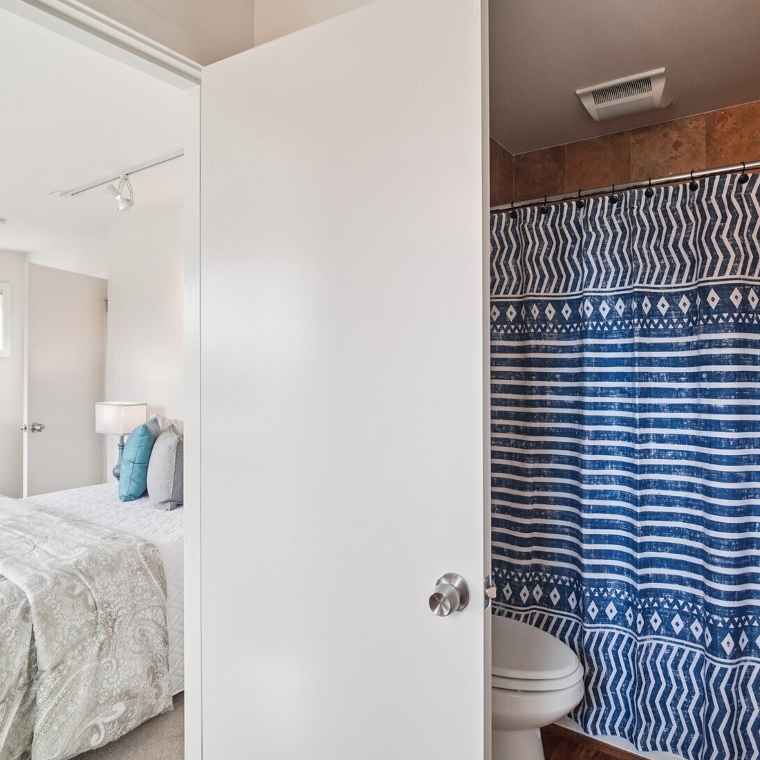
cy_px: 377
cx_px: 388
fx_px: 522
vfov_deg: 72.1
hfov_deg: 72.1
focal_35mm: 21
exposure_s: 1/50
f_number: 8
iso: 1600
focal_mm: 16
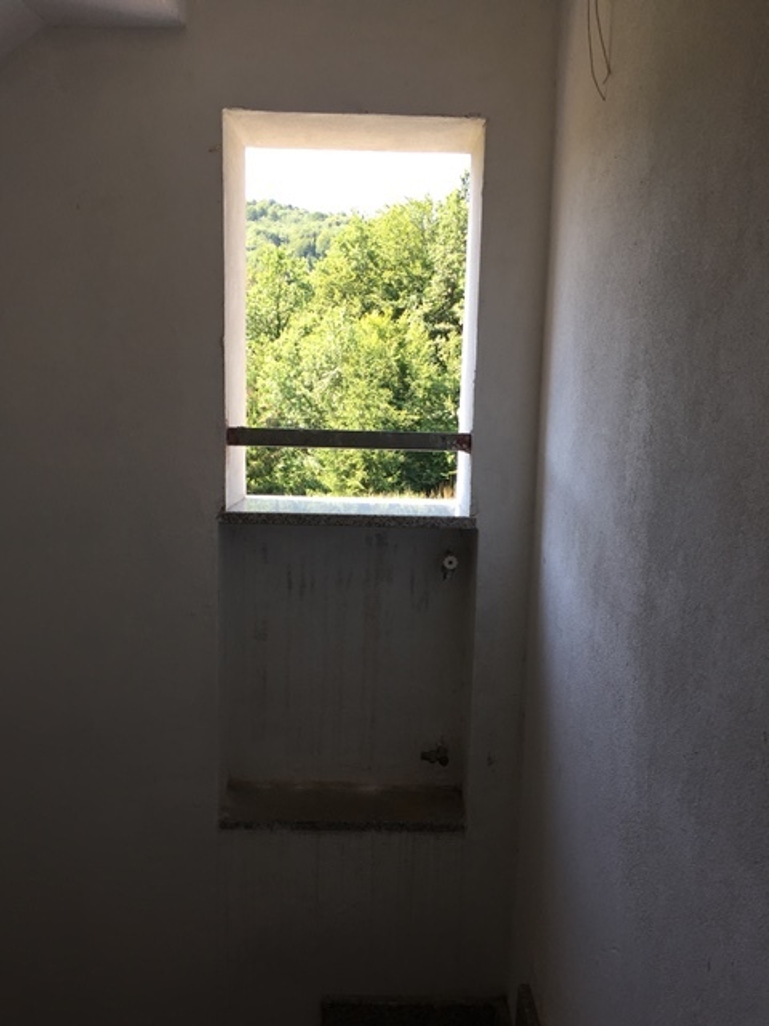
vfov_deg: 61.7
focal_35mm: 29
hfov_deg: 48.2
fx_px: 859
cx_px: 384
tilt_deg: -7.5
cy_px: 513
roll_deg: -1.4
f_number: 2.2
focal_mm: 4.15
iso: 32
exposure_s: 1/150
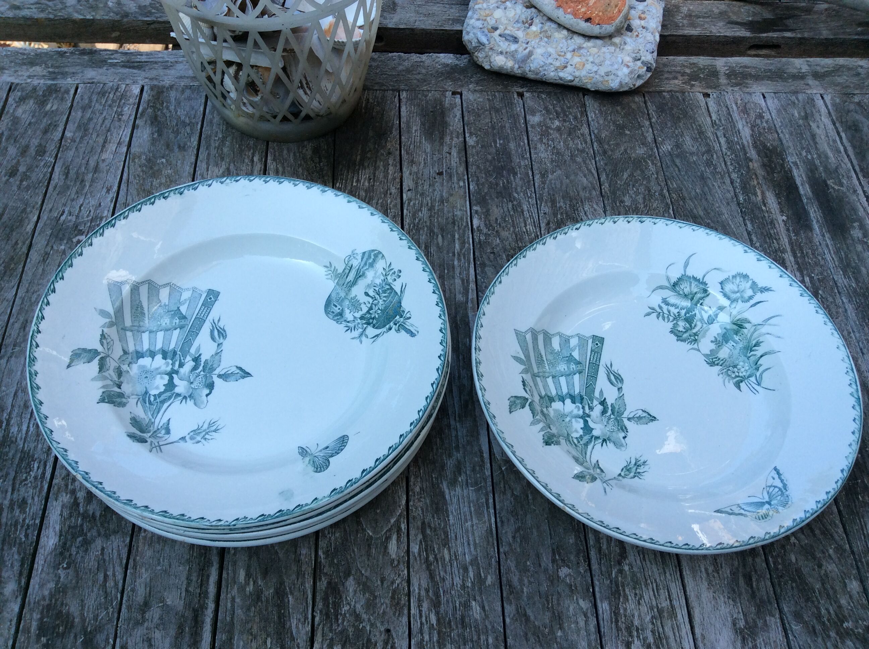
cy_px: 324
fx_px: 802
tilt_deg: -55.6
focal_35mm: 32
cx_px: 434
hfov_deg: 56.9
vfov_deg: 44.1
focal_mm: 3.3
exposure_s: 1/355
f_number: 2.4
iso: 32
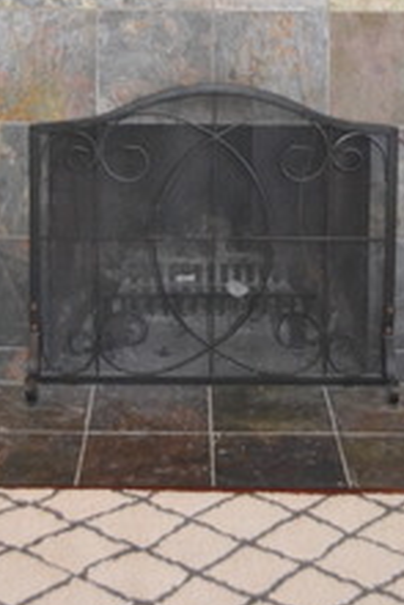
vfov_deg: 26.4
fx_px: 1210
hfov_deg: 19.0
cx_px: 206
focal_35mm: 72
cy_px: -16
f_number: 3.8
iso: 3200
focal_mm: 22
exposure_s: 1/60
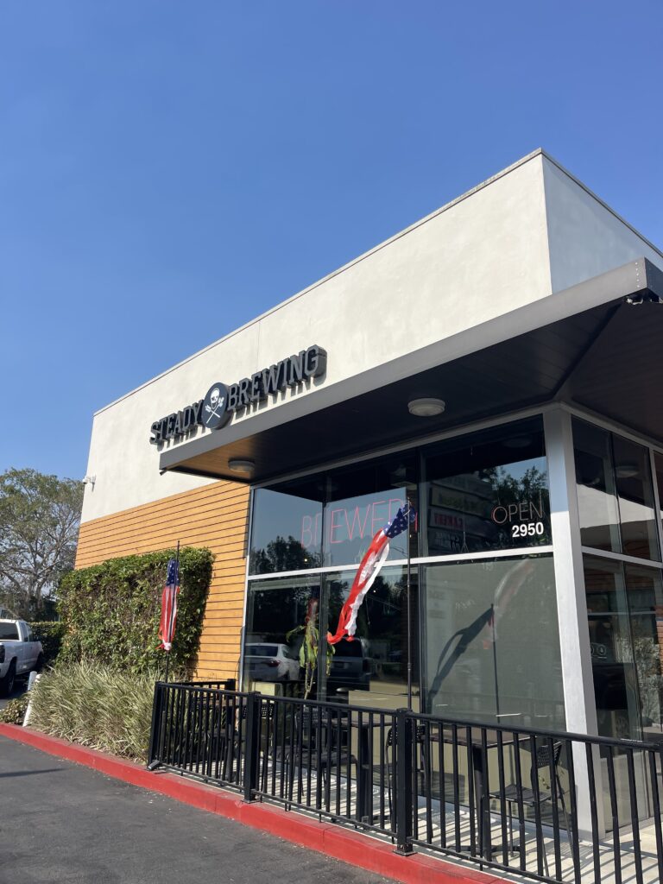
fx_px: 638
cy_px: 442
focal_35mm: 25
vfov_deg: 69.4
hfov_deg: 54.9
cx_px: 332
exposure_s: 1/4049
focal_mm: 5.1
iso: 32
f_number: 1.6
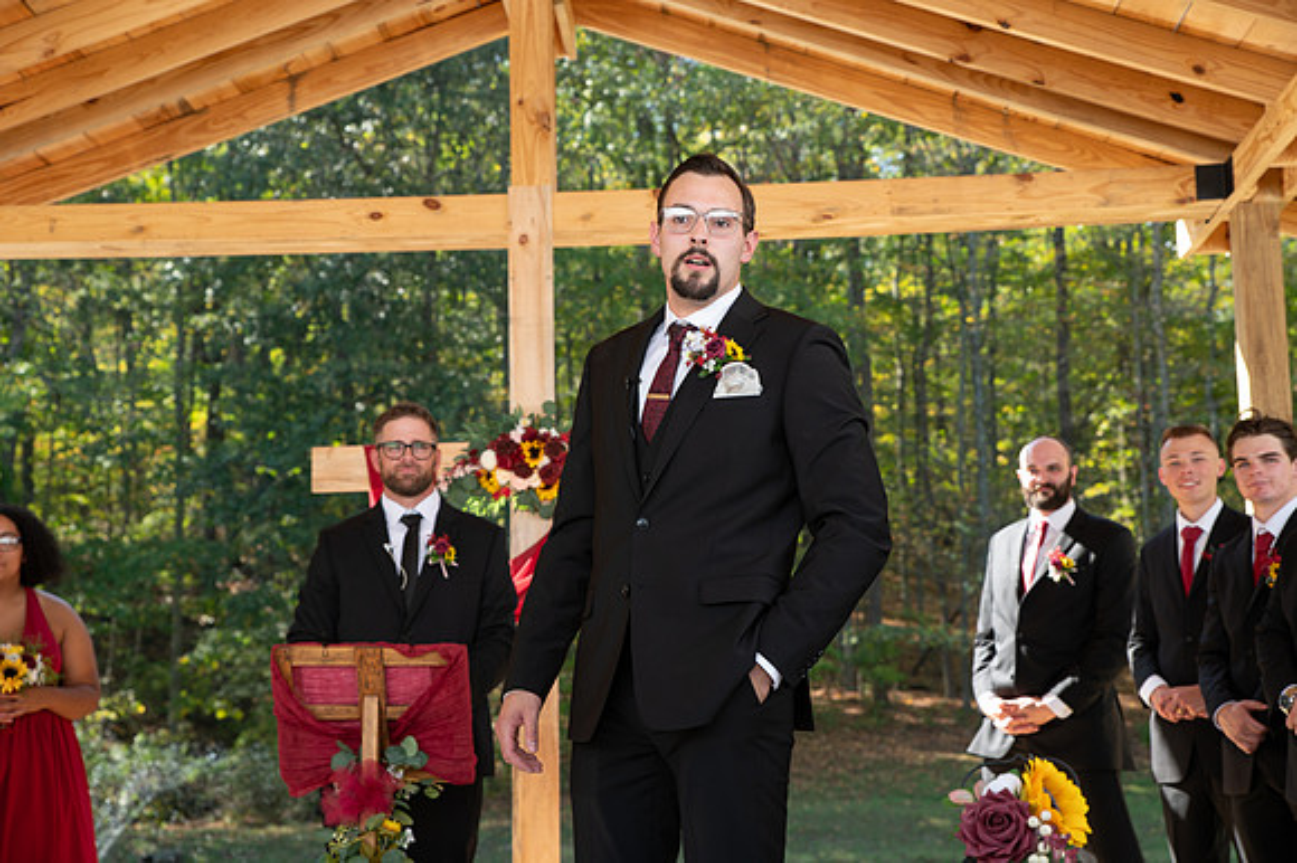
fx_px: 2145
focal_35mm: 60
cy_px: 431
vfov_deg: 22.8
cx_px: 658
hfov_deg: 33.6
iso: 320
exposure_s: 1/200
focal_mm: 58
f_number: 5
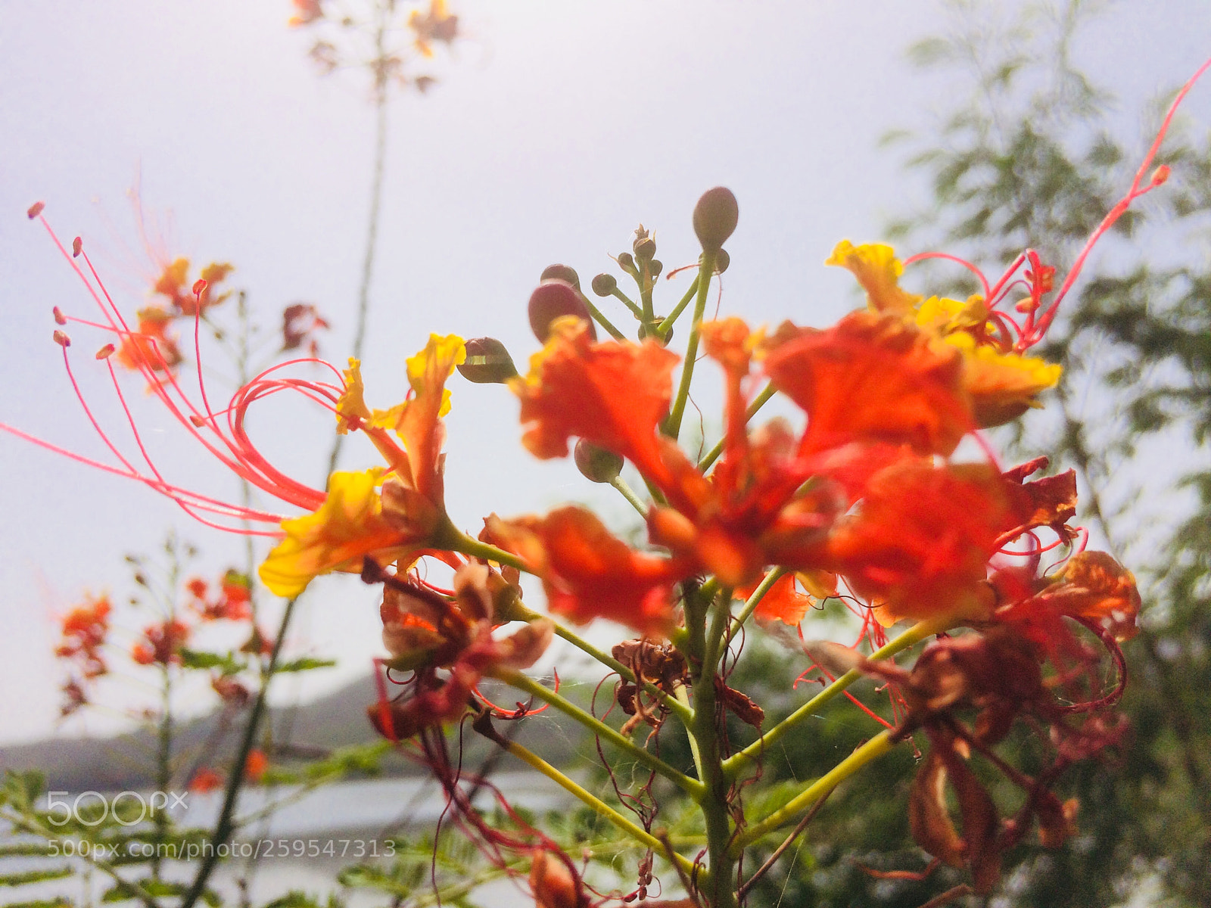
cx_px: 606
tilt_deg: +14.2
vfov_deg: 48.2
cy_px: 454
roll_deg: +2.4
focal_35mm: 29
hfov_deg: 61.7
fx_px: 1015
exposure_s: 1/5128
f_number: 2.2
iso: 40
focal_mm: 4.15
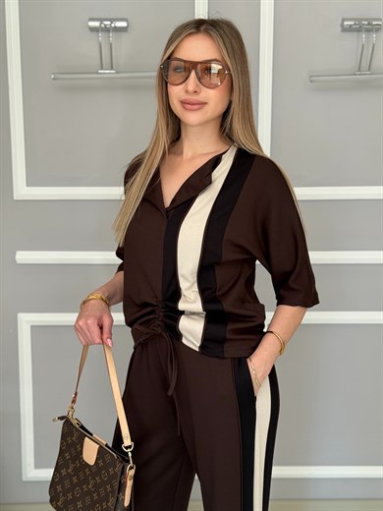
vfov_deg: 39.7
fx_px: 708
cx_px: 192
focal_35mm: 48
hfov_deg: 30.3
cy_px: 256
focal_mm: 6.76
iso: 100
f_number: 1.78
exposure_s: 1/63
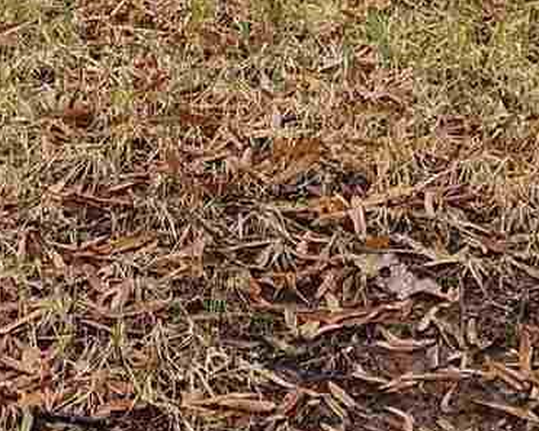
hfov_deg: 10.2
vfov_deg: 7.4
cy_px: -837
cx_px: 692
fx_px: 2968
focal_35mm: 186
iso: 25
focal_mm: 6.4
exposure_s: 1/180
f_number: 1.8
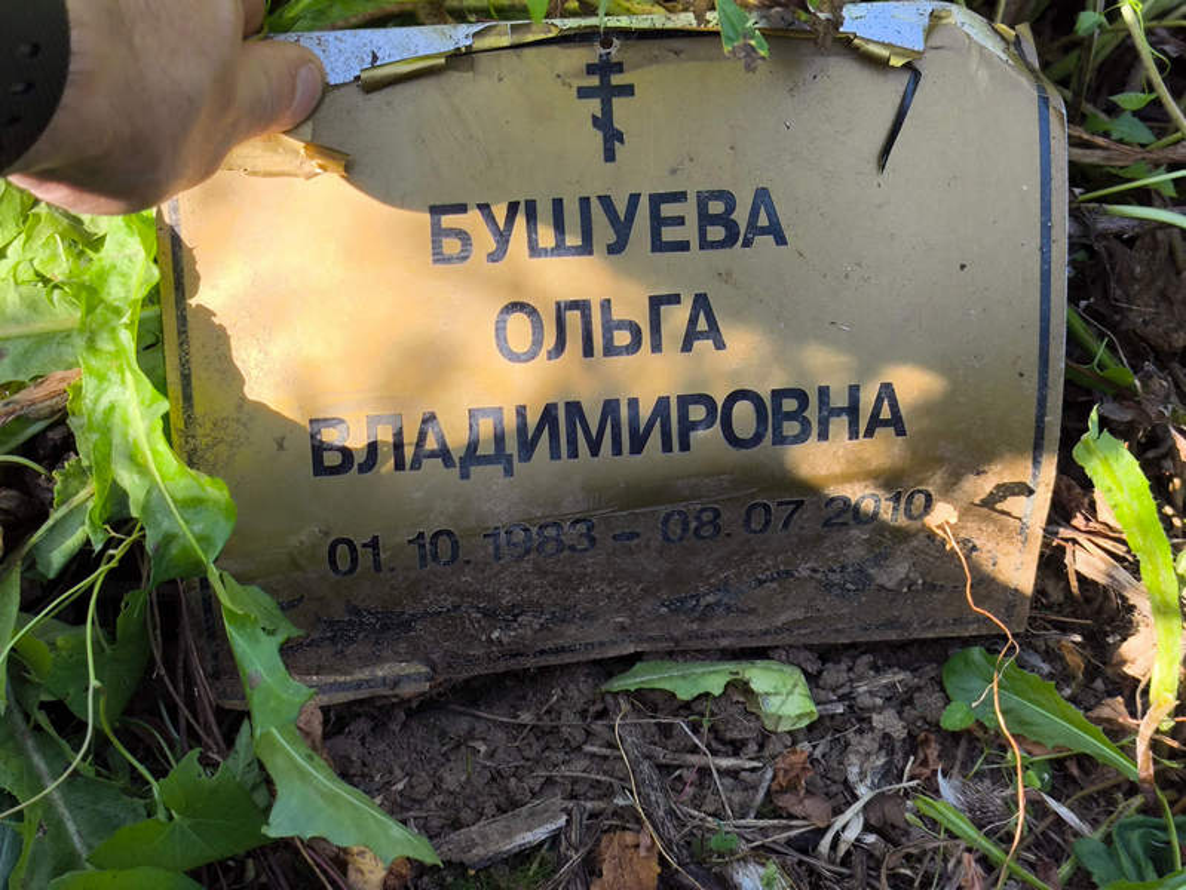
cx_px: 593
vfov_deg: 29.1
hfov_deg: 38.2
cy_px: 445
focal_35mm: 50
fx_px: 1714
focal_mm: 4.71
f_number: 1.7
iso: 50
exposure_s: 1/270
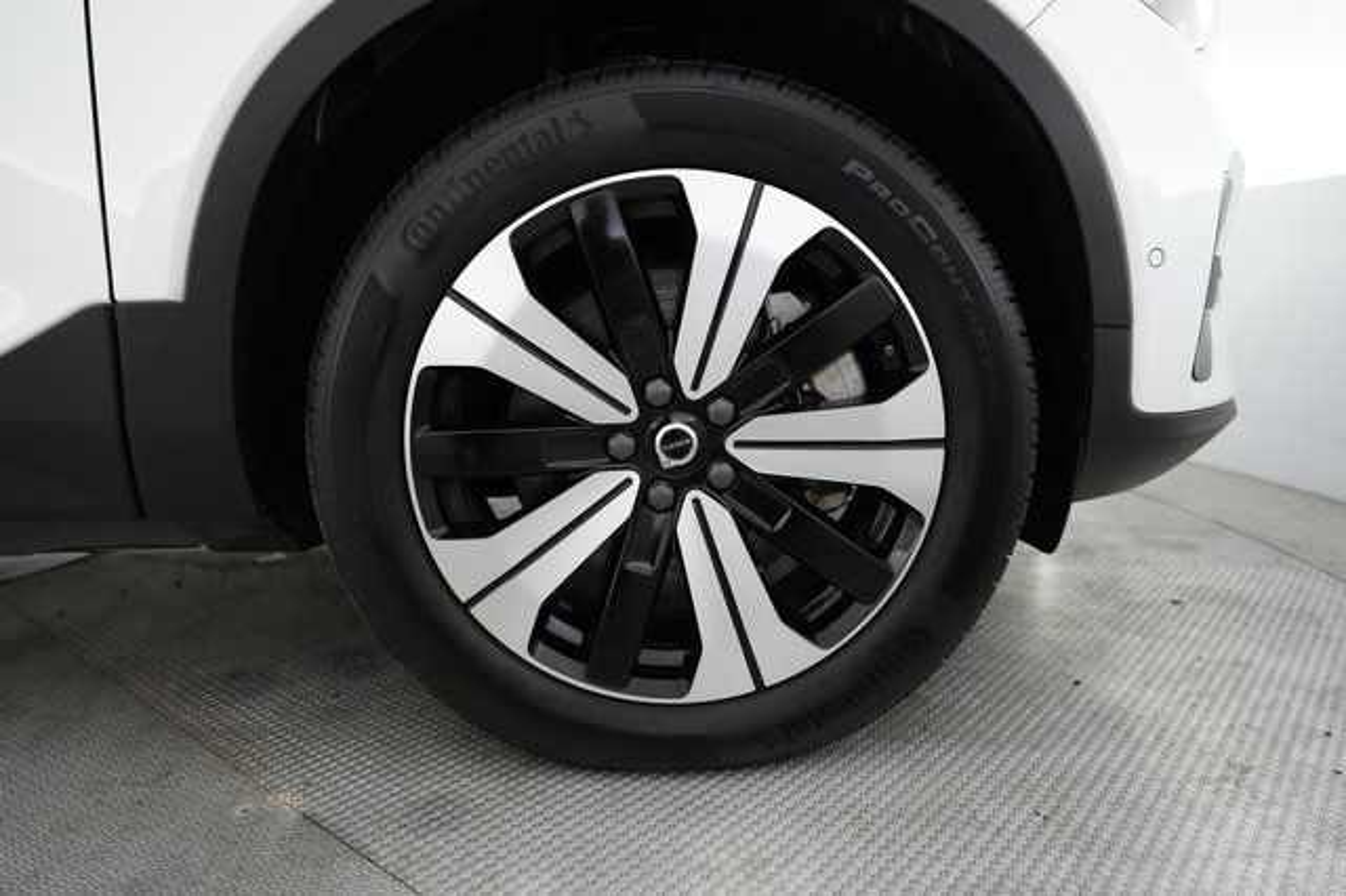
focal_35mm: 24
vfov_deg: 53.1
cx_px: 673
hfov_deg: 73.8
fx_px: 897
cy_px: 448
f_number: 2.8
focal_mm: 24
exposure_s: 1/160
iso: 4000
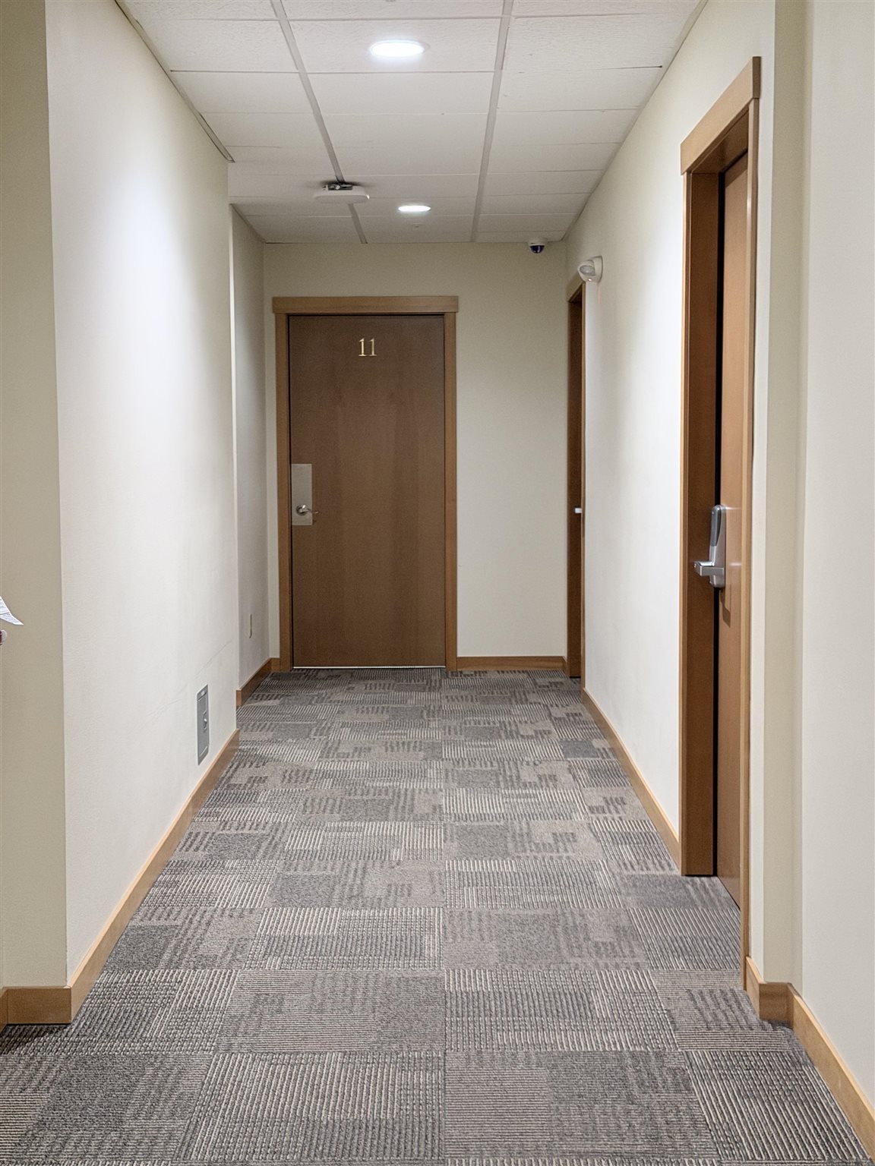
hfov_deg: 30.3
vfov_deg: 39.7
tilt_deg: -3.6
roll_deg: +0.1
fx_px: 1618
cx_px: 438
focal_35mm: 48
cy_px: 583
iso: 640
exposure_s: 1/30
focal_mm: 6.76
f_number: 1.78
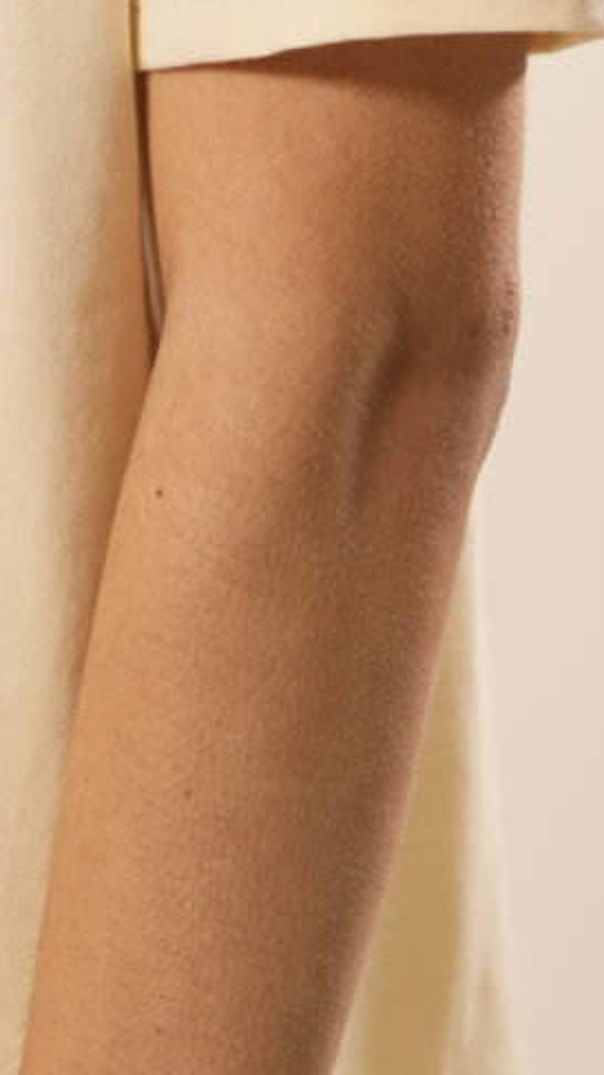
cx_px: -142
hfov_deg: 6.2
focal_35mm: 194
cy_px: -84
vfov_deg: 11.0
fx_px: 5529
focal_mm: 50
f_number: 3.5
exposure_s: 1/50
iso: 400
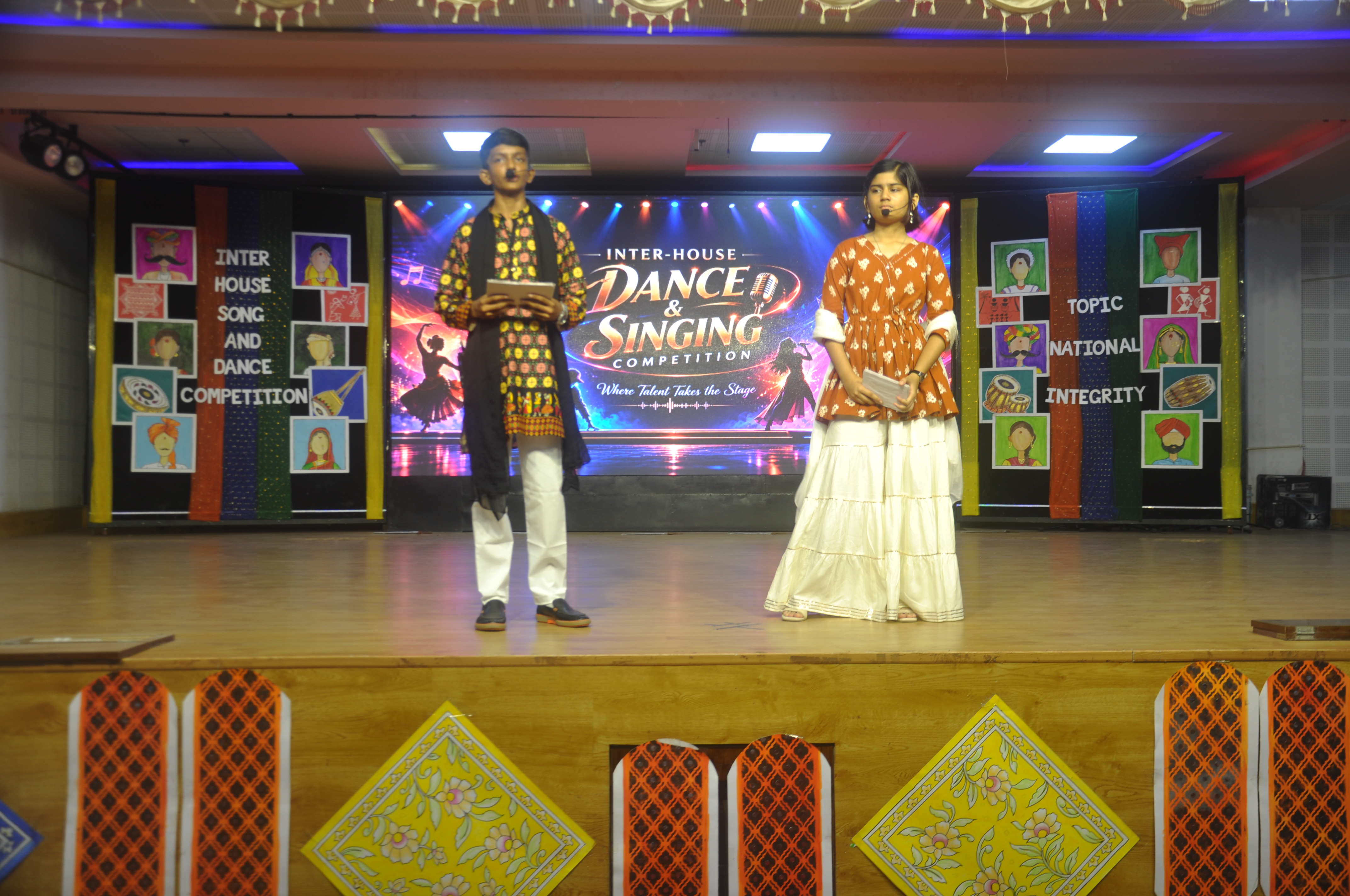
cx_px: 675
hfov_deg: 53.2
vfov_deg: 36.8
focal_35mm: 36
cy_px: 448
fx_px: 1348
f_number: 4.5
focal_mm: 24
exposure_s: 1/20
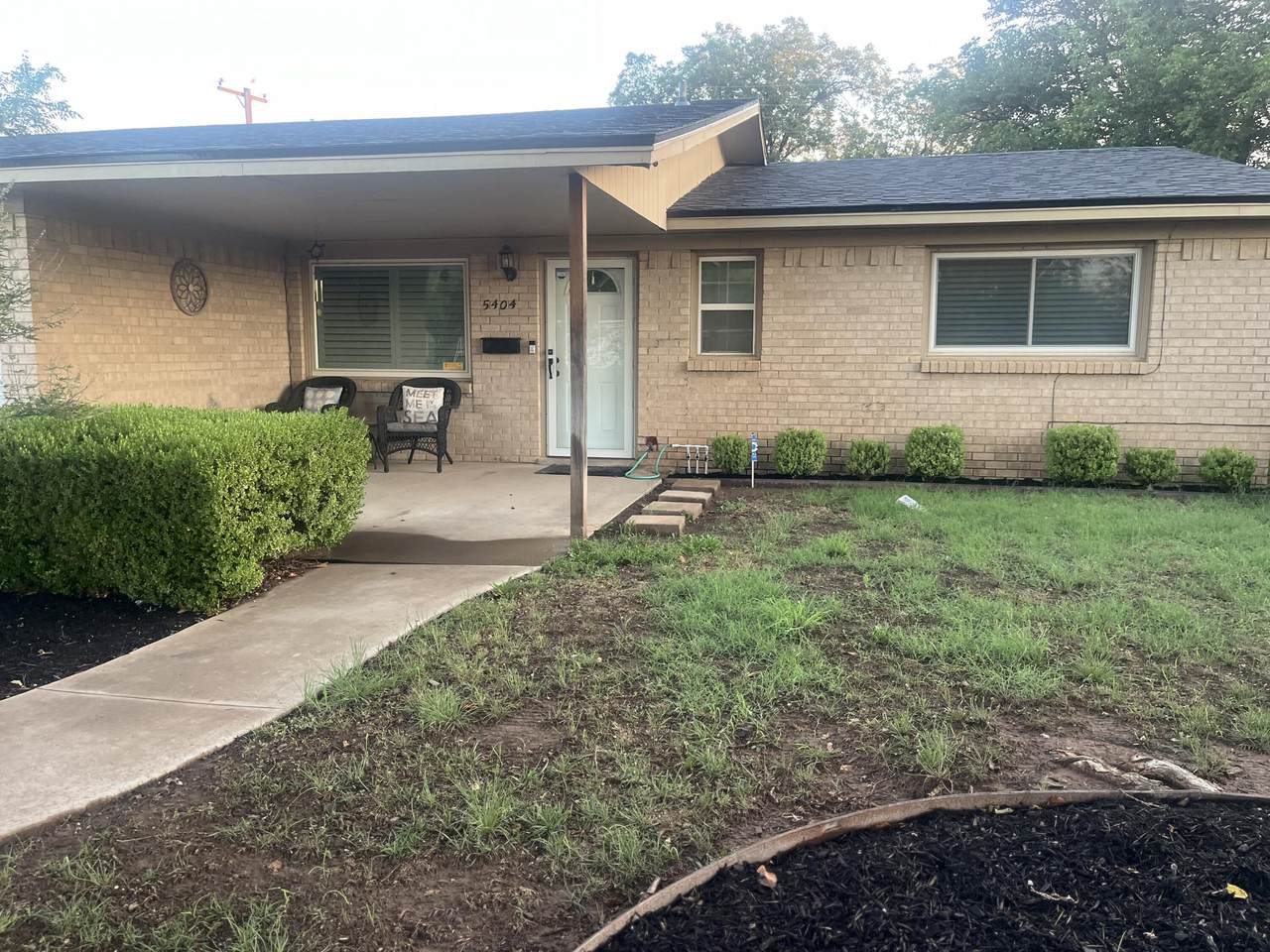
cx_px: 635
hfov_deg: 67.3
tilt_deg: -8.1
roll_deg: +0.2
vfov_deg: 53.1
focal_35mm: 26
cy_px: 476
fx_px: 954
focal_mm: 5.1
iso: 125
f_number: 1.6
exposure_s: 1/83
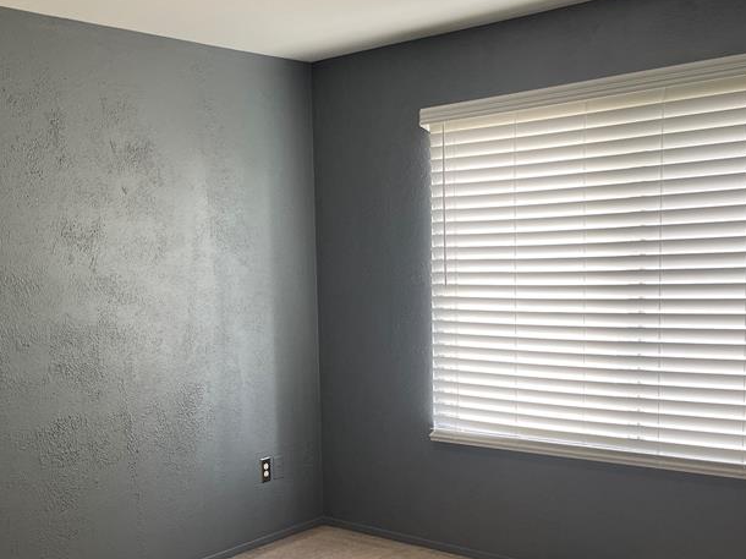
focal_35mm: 42
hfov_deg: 44.0
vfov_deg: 34.1
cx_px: 235
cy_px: 363
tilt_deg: -6.8
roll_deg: +1.7
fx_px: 905
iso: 125
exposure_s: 1/120
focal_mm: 5.1
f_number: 1.6
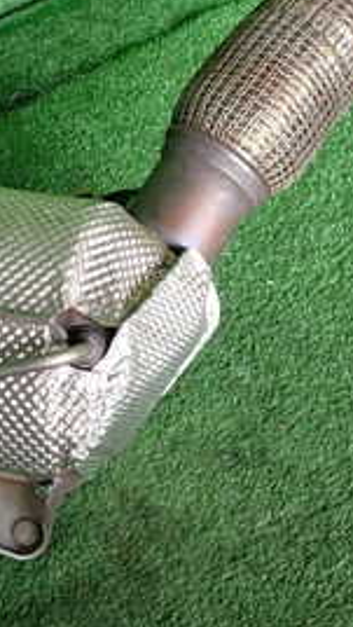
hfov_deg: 19.6
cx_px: 79
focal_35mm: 61
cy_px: 190
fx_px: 1014
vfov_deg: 33.9
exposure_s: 1/60
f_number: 2
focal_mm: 4.5
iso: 200
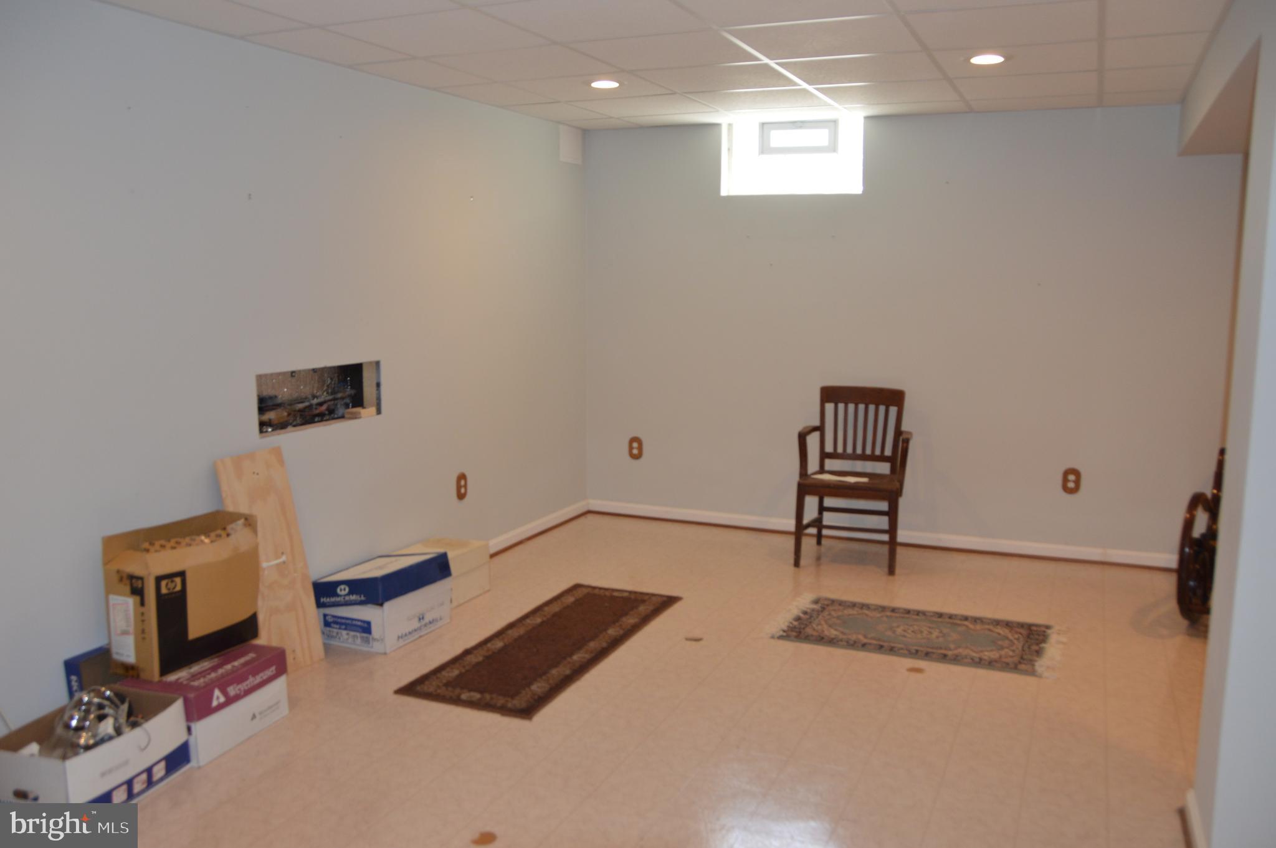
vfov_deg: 47.8
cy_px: 424
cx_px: 638
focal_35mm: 27
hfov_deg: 67.4
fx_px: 956
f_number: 4
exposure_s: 1/80
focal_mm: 18
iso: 400
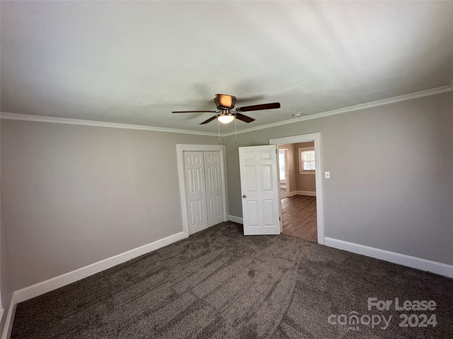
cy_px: 170
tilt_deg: -2.2
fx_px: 183
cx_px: 226
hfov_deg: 102.1
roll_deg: +3.2
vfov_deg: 85.7
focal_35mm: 14
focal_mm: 2.22
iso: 160
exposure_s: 1/99
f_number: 2.2
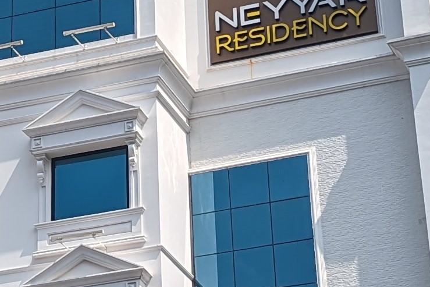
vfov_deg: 9.9
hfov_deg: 14.8
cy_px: 81
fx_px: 1649
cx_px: 107
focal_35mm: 138
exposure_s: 1/2410
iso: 40
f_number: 1.85
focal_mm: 6.81
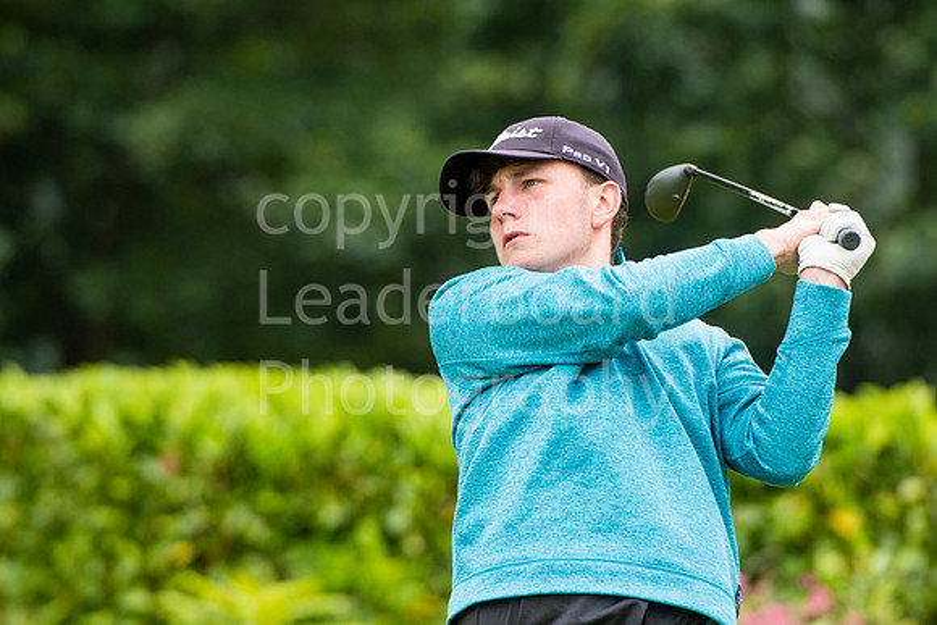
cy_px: 312
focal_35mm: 300
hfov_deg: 6.9
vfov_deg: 4.6
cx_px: 468
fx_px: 7810
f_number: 4
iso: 640
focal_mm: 200
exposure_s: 1/1250
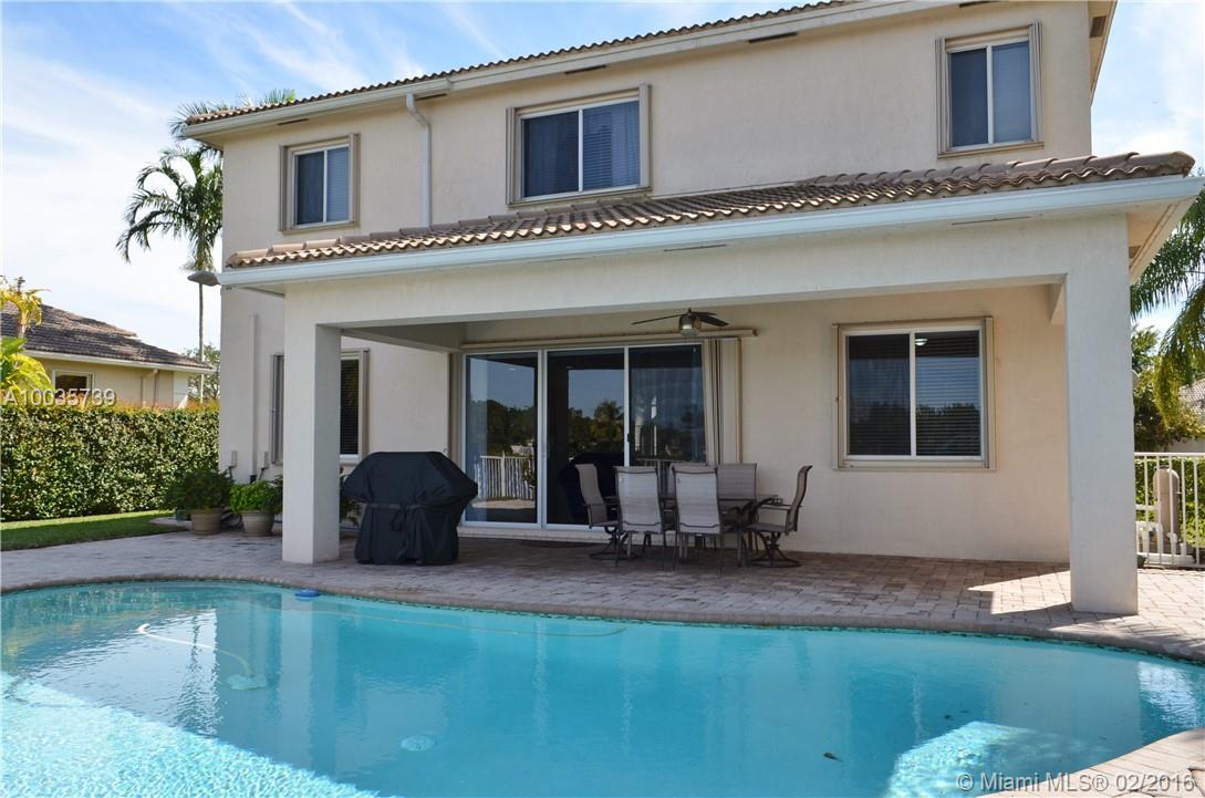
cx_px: 602
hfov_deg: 67.5
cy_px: 399
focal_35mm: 27
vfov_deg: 47.7
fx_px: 902
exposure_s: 1/250
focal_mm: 18
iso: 180
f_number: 8
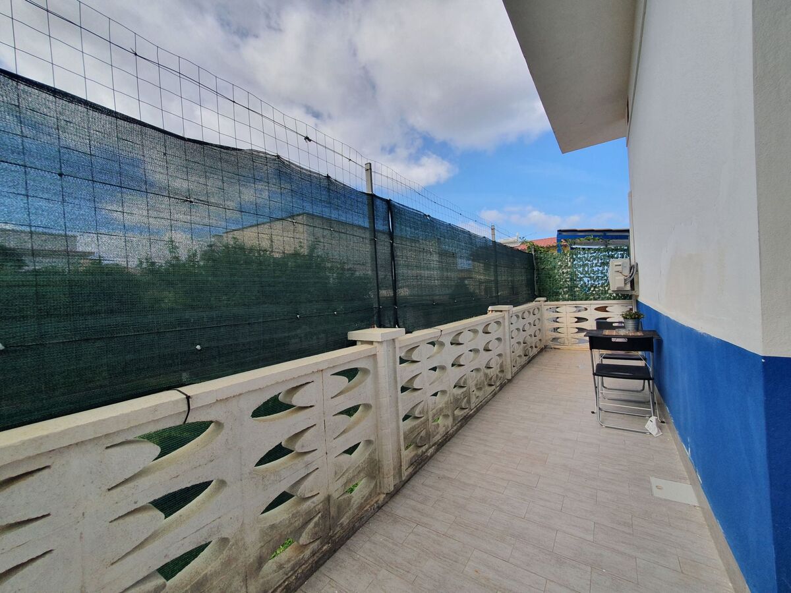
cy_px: 296
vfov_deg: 89.9
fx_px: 297
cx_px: 396
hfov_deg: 106.2
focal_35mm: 13
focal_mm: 1.8
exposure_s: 1/810
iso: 50
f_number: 2.2
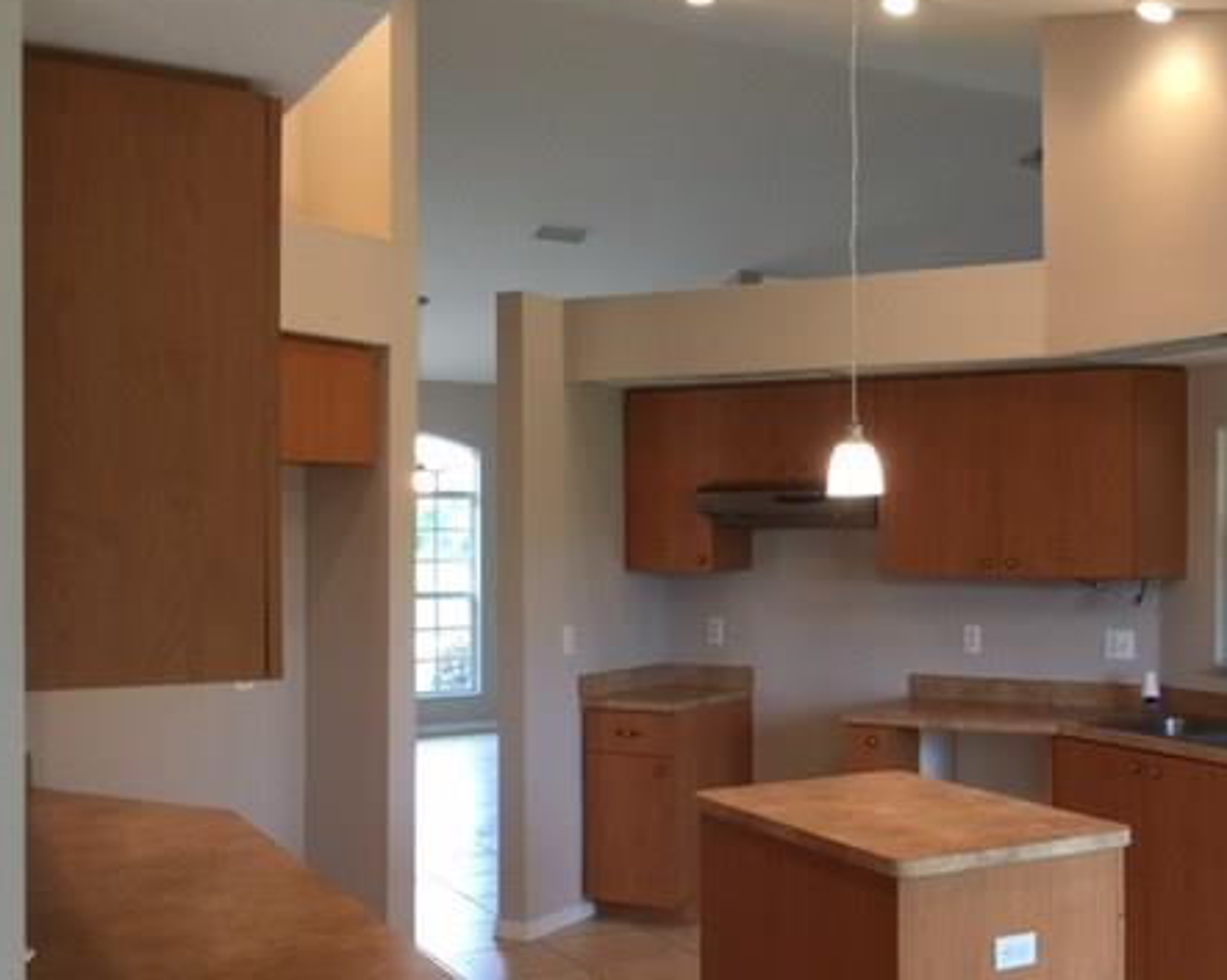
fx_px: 1488
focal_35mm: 41
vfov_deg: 36.4
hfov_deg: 43.8
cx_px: 874
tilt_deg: -0.9
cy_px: 558
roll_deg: -2.1
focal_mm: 4.15
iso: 32
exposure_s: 1/15
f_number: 2.2
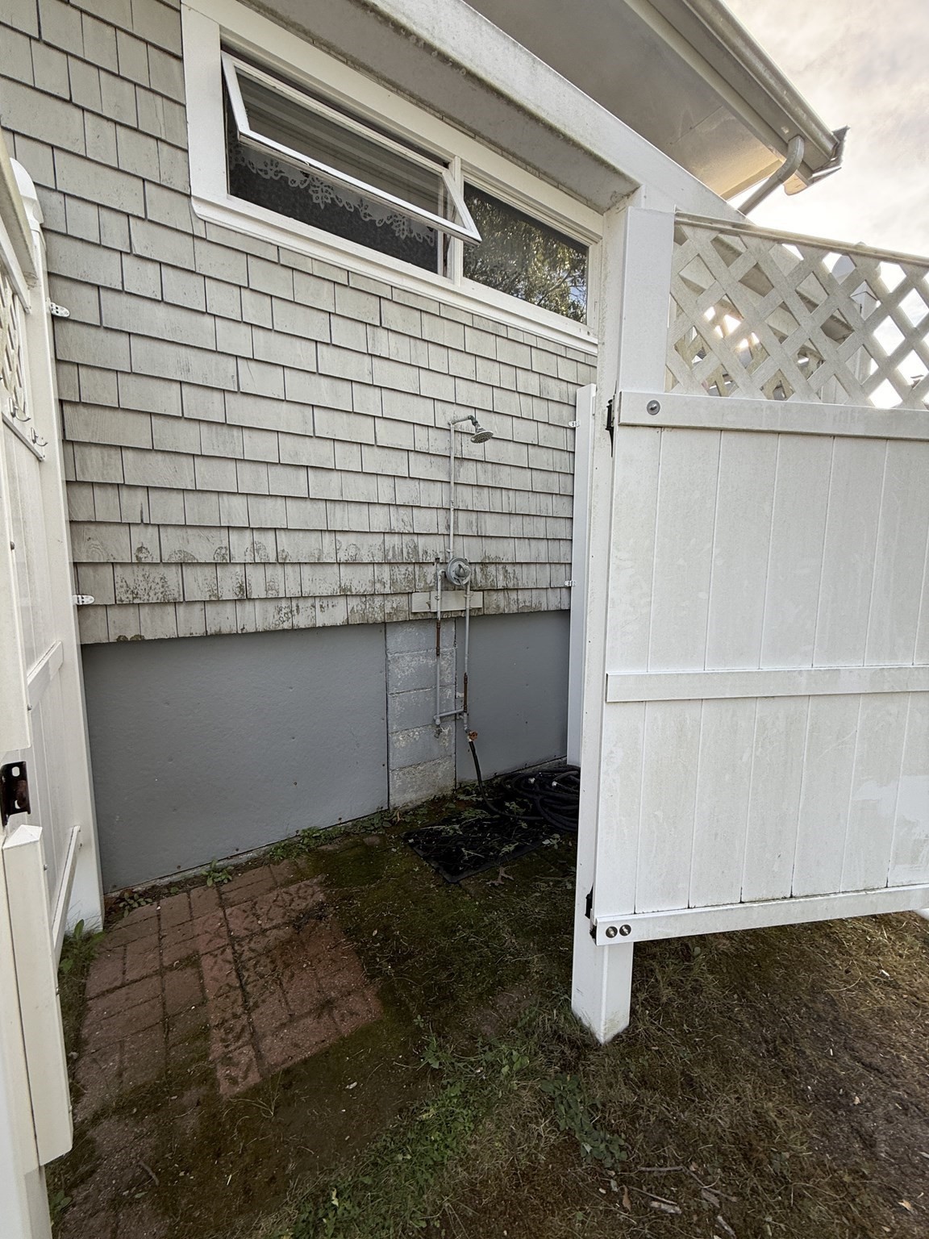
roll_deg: -0.1
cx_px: 464
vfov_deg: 102.1
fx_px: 501
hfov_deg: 85.7
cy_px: 620
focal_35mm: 14
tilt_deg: -6.3
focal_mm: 2.22
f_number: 2.2
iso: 50
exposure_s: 1/200
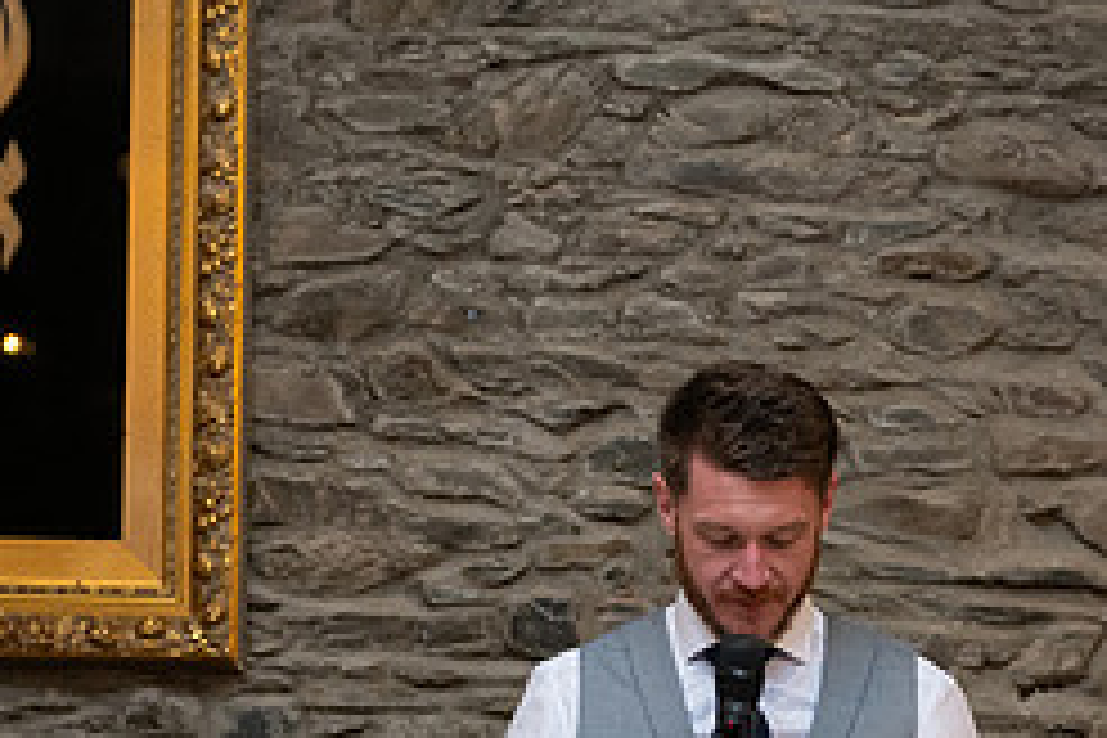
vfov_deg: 9.3
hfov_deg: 14.0
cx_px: 729
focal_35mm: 146
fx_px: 4489
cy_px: 785
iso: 800
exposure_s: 1/160
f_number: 3.5
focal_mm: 62
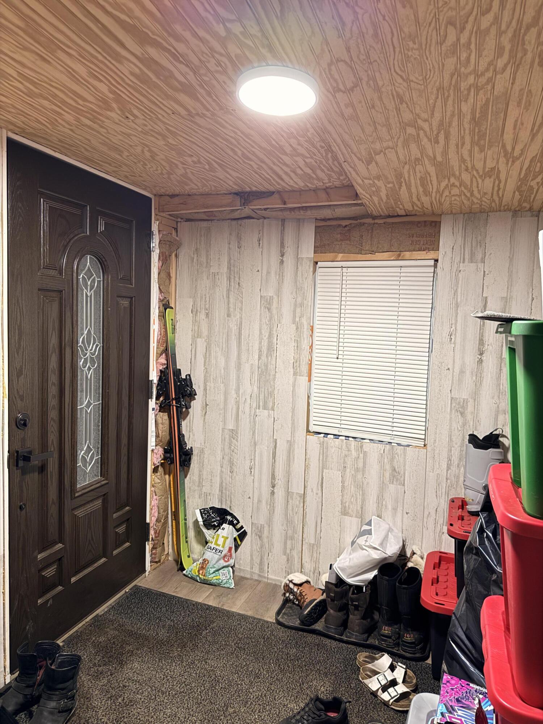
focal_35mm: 24
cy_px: 362
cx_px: 272
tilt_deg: -3.8
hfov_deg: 56.8
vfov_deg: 71.6
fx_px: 502
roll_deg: -2.7
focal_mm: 6.76
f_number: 1.78
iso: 320
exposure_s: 1/60
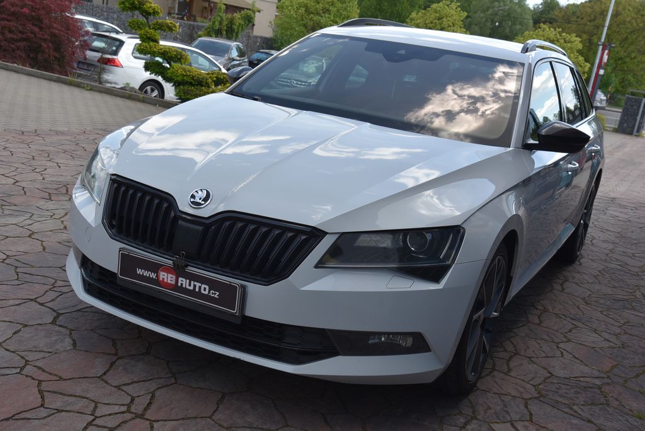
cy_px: 216
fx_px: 789
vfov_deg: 30.6
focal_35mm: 44
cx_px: 322
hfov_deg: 44.5
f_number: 9
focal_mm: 44
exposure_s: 1/320
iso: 500
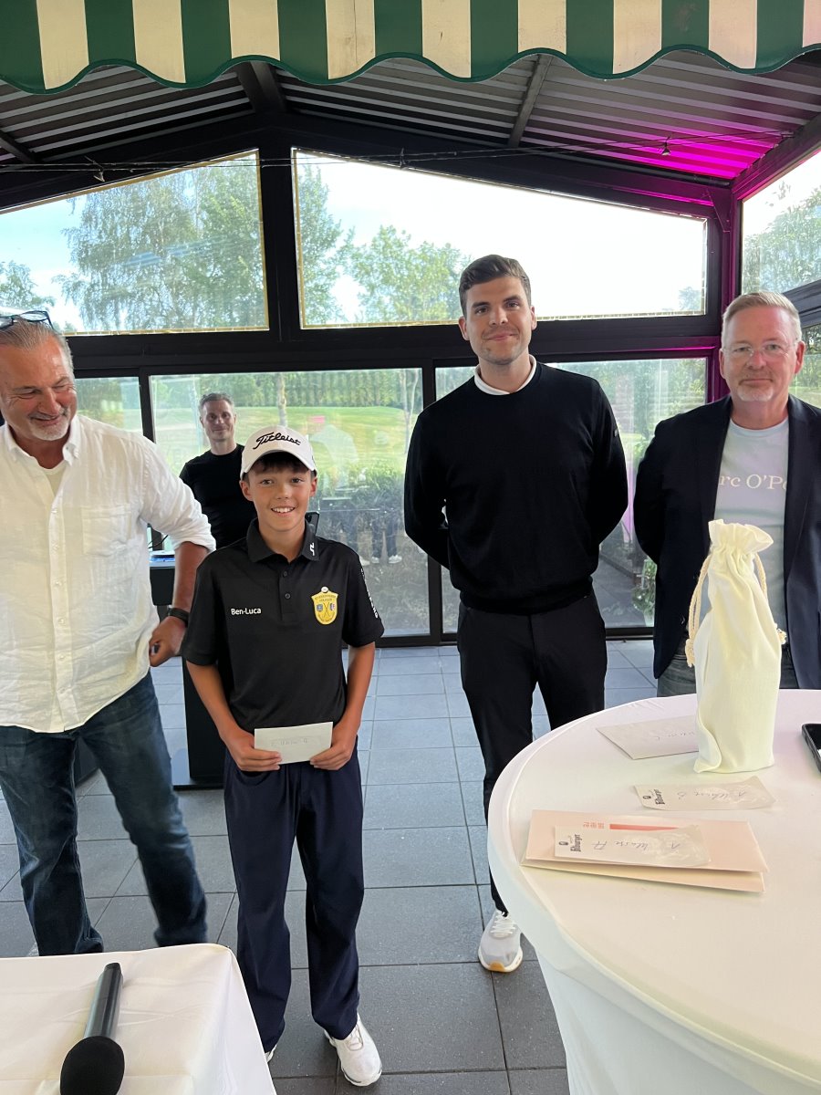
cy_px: 548
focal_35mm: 26
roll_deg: +3.3
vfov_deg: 67.3
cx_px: 410
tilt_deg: -7.2
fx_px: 822
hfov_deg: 53.1
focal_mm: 5.7
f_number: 1.5
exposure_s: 1/43
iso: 200
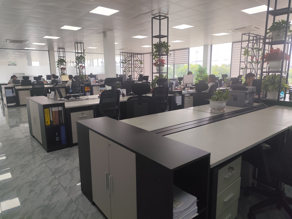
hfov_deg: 73.9
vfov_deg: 58.9
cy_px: 110
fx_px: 194
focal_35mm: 23
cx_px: 146
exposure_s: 1/100
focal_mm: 6.14
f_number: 1.65
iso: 80
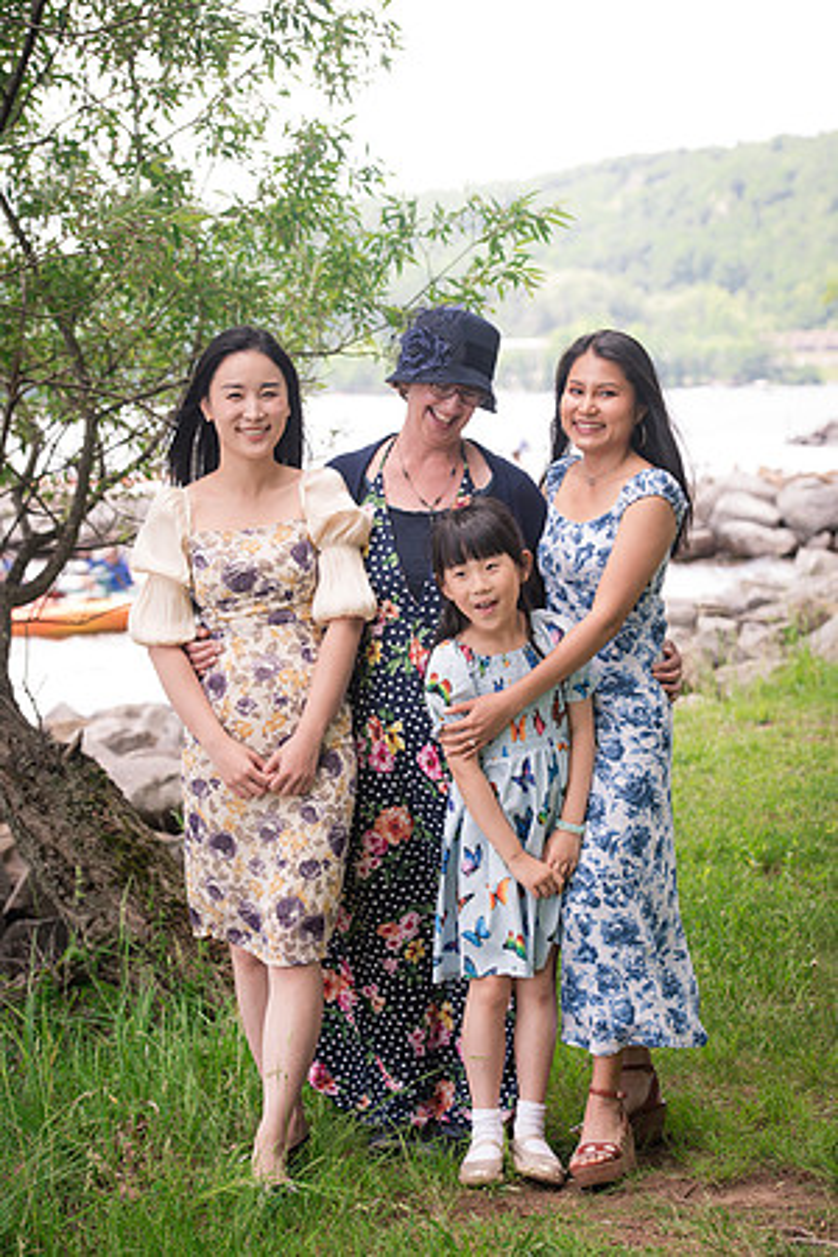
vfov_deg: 22.6
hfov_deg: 15.2
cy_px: 628
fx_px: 3142
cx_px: 419
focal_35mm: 90
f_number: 5
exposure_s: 1/320
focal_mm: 90
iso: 400
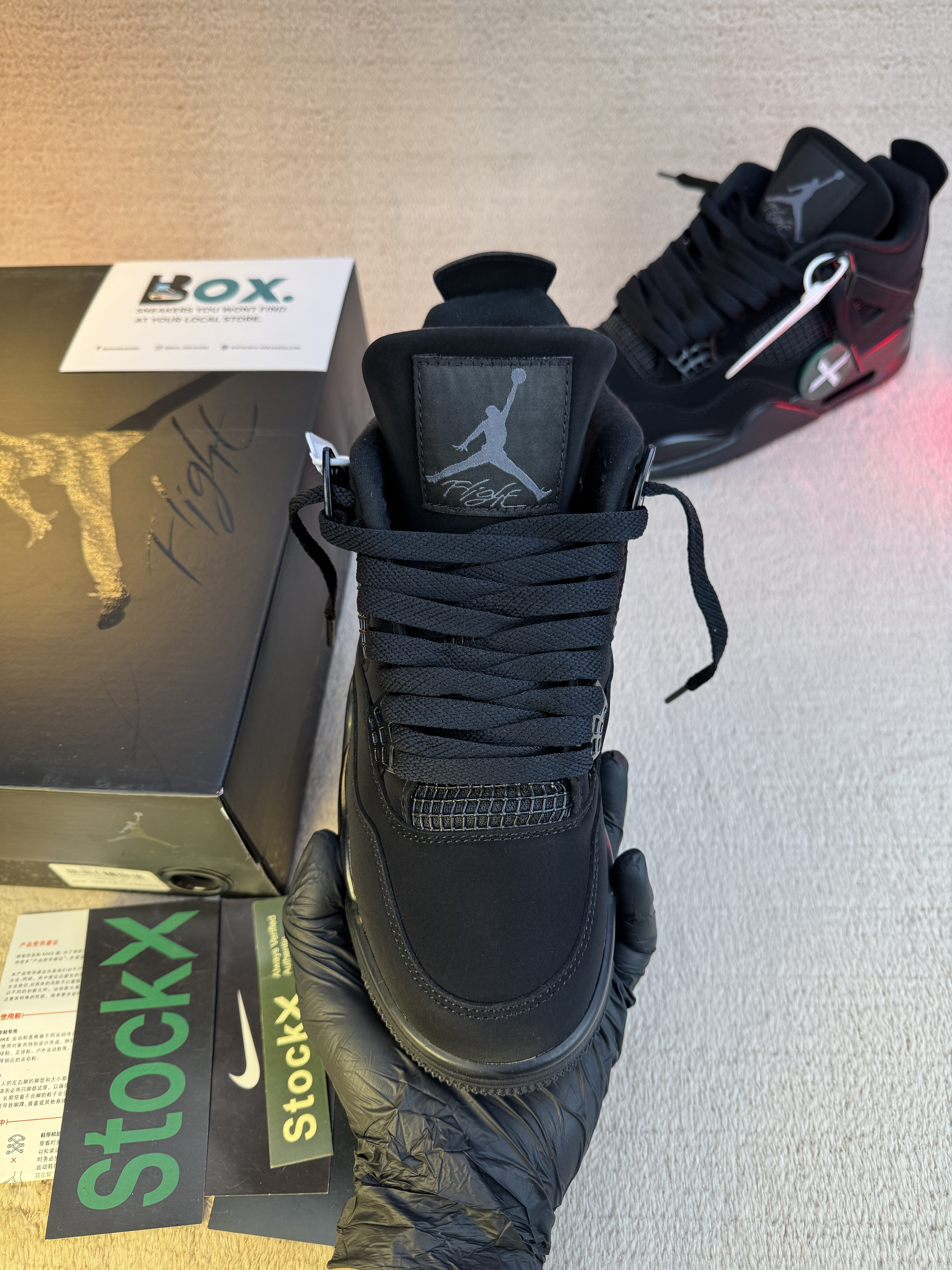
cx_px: 476
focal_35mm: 24
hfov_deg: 56.8
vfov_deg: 71.6
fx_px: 880
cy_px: 635
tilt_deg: -54.1
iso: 80
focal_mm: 6.76
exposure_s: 1/315
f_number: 1.78
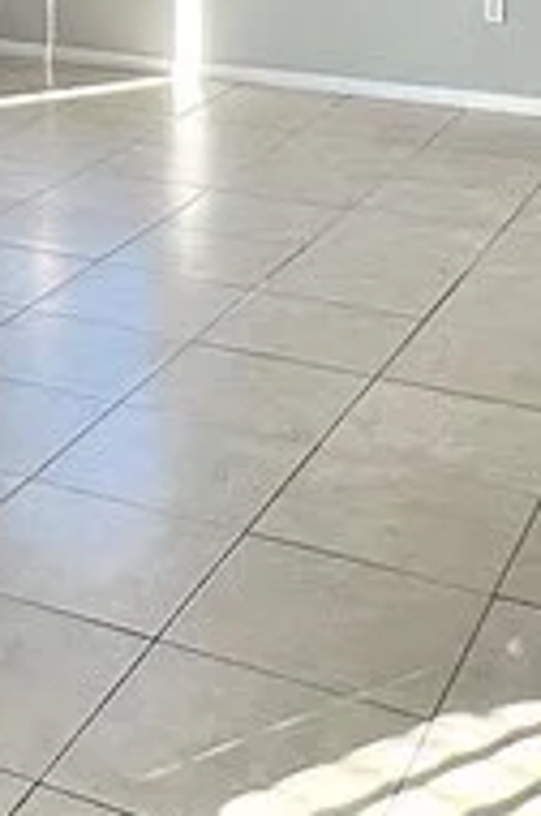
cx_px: -129
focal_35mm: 73
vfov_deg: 23.1
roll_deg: -0.6
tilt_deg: +4.7
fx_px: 1651
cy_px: -365
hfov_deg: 17.6
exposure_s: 1/181
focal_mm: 1.57
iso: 32
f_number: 1.8
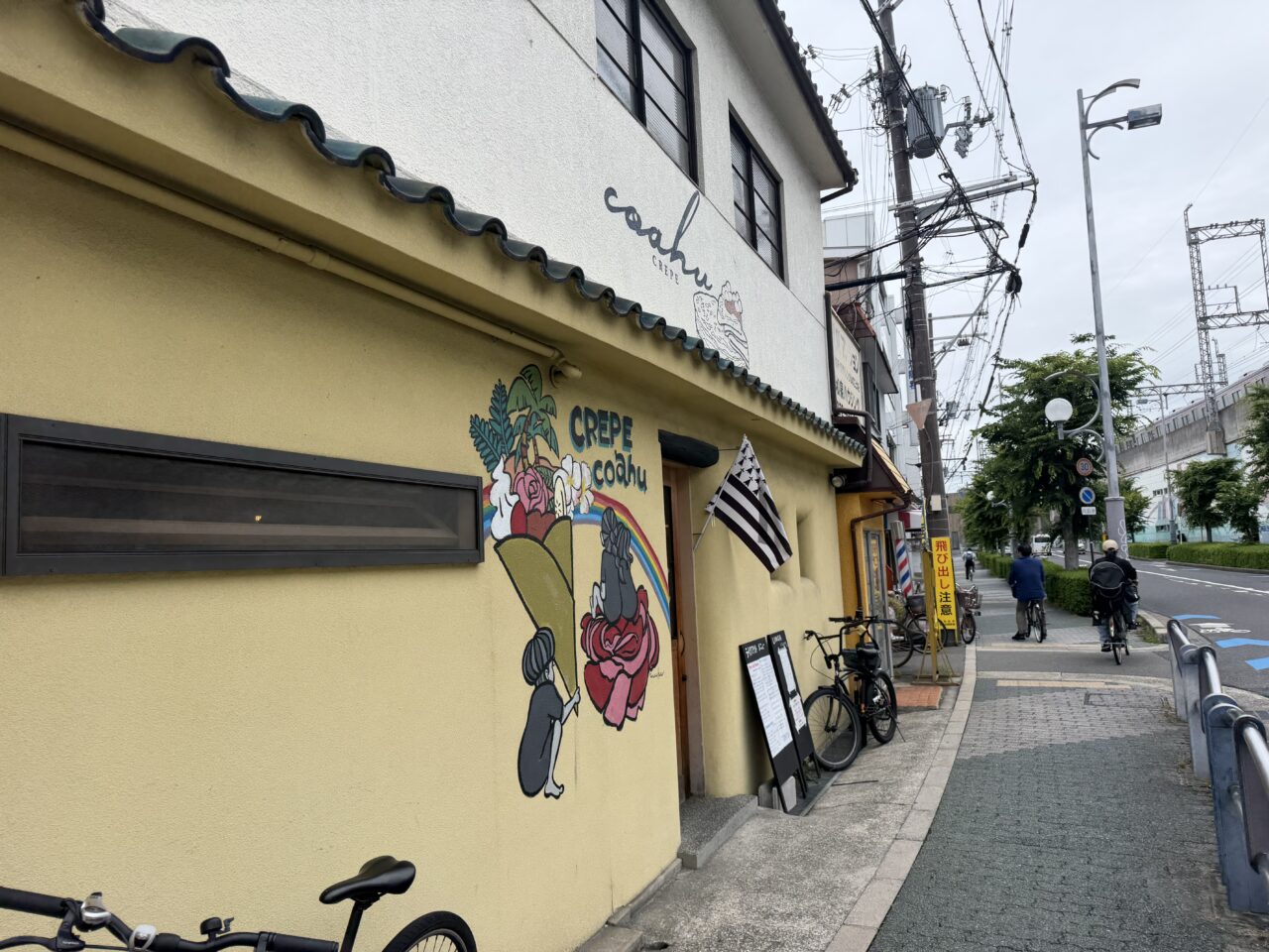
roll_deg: +3.4
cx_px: 634
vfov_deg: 56.8
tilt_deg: +0.6
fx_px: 880
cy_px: 476
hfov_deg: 71.6
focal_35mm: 24
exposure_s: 1/3279
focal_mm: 6.76
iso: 80
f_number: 1.78
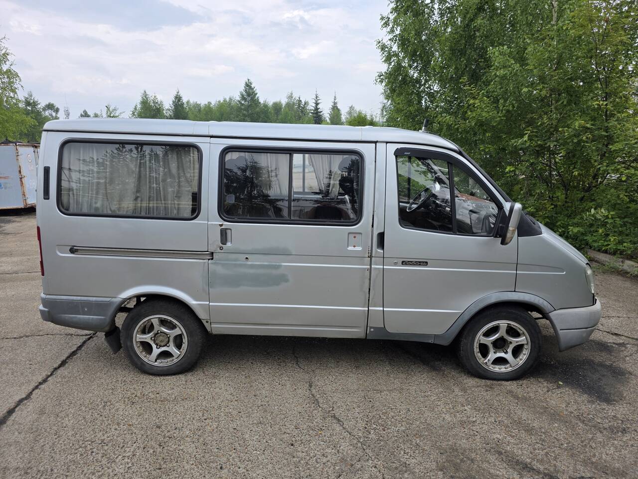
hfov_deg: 73.9
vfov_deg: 58.9
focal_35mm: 23
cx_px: 319
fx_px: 424
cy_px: 240
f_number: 1.7
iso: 80
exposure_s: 1/2503
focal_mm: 6.3
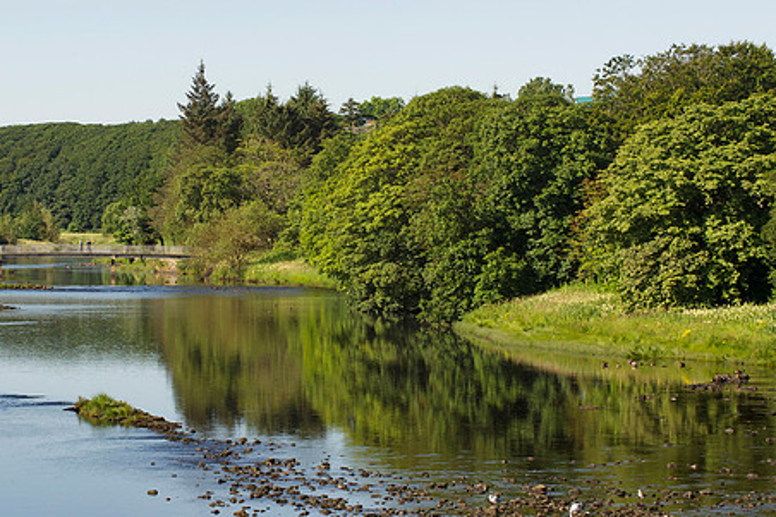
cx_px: 313
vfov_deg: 10.3
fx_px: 2866
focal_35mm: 133
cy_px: 253
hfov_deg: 15.4
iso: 800
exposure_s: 1/125
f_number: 22
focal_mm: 102
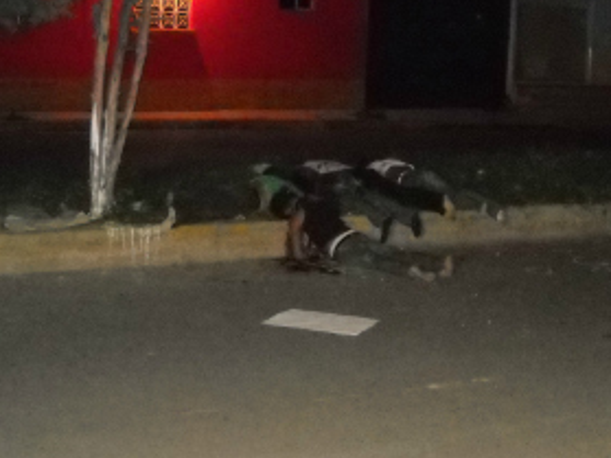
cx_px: 355
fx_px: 1217
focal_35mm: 69
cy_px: 248
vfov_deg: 21.3
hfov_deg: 28.1
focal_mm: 6.72
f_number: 3.1
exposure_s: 1/30
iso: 1600
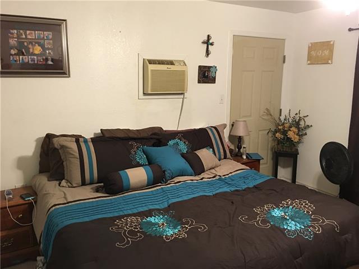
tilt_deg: -8.8
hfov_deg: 61.7
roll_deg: +0.2
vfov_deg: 48.2
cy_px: 134
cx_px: 180
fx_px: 301
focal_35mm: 29
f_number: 2.2
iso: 100
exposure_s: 1/8
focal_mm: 4.15
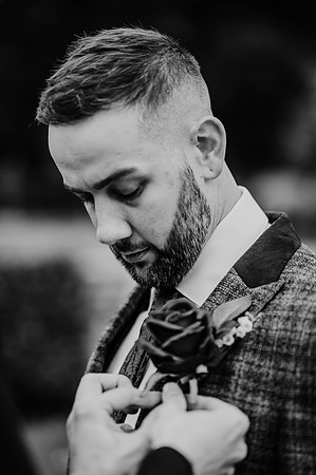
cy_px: 238
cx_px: 158
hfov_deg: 16.0
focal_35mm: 85
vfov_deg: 23.9
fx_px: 1122
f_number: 1.8
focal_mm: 85
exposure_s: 1/500
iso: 100
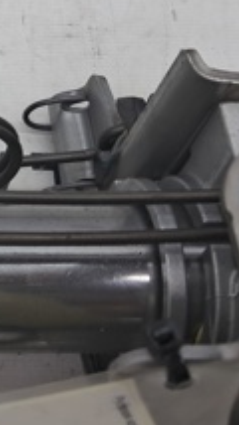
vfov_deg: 23.6
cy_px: 47
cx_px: -237
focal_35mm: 88
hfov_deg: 12.2
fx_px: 994
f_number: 1.8
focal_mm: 4
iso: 50
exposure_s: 1/100
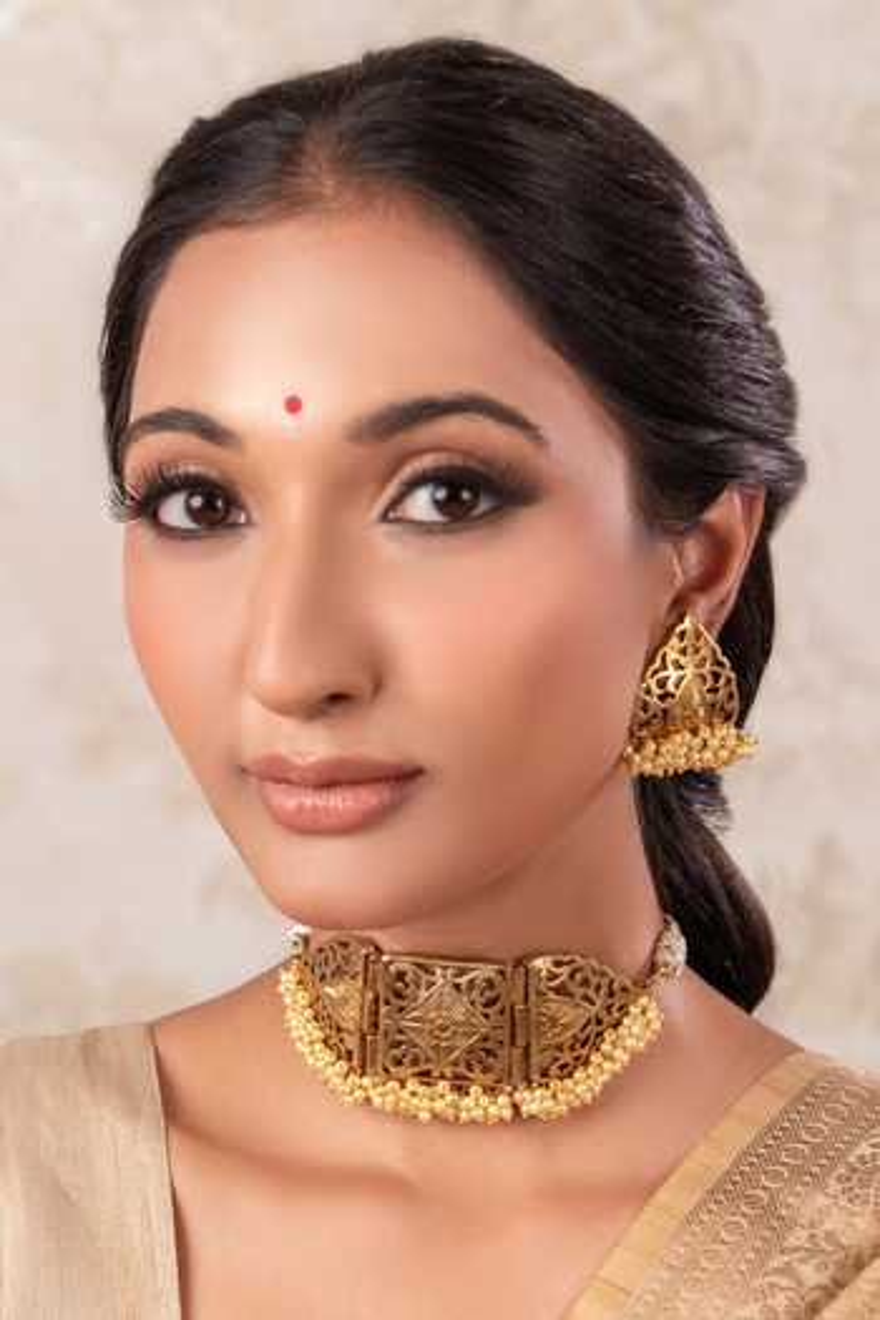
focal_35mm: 100
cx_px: 440
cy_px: 660
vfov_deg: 20.4
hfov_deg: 13.7
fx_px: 3666
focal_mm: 100
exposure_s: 1/125
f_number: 7.1
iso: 800
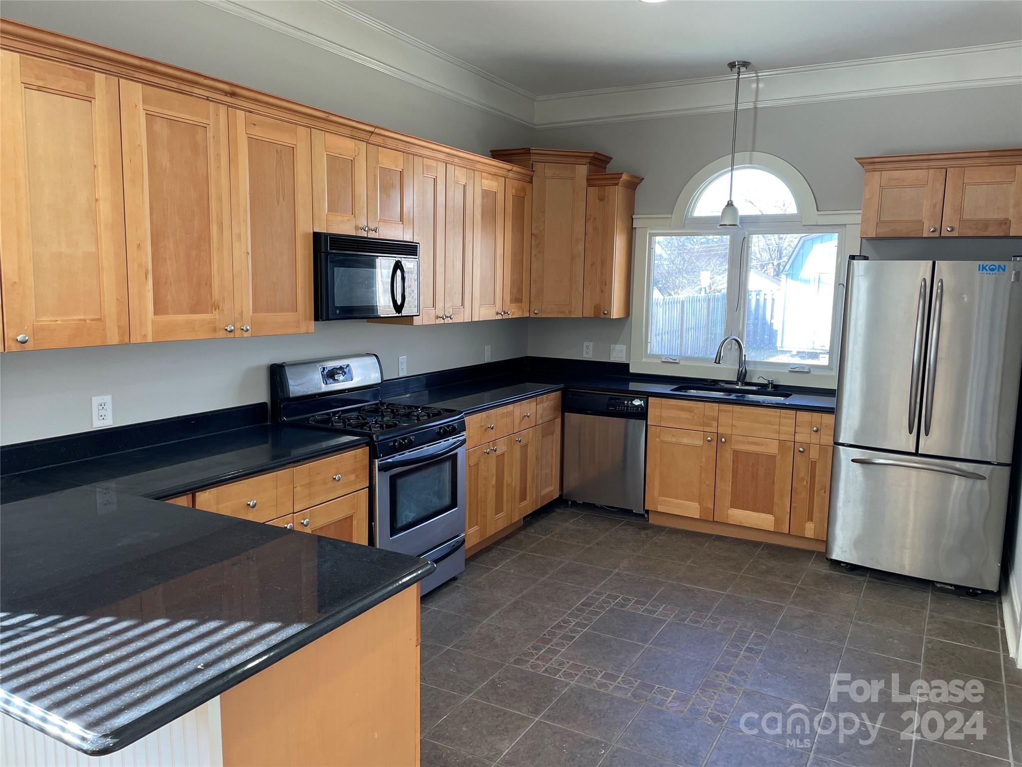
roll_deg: -0.5
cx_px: 511
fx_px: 768
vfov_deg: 53.1
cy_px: 384
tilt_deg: -7.1
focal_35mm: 26
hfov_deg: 67.3
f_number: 1.6
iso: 64
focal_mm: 4.2
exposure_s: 1/60
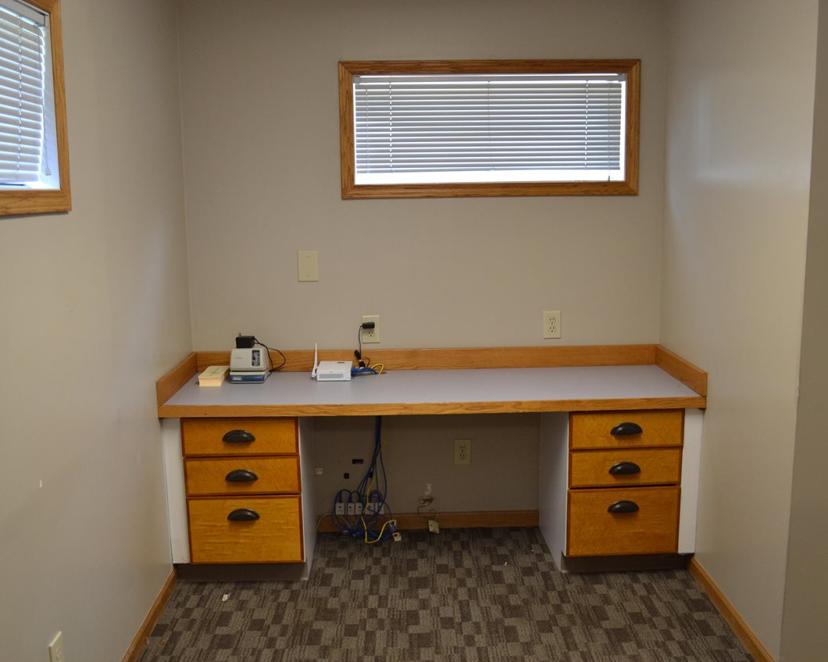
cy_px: 331
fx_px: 833
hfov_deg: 52.8
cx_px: 414
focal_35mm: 34
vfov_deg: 43.4
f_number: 3.8
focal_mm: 20
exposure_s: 1/60
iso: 720
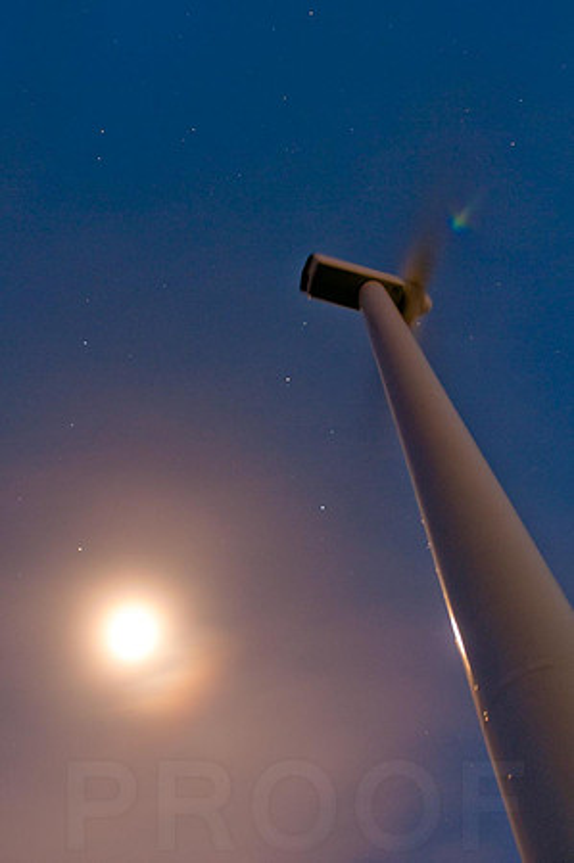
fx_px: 863
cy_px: 432
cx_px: 287
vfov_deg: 53.2
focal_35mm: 36
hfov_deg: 36.8
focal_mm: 24
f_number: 3.3
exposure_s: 8
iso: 200
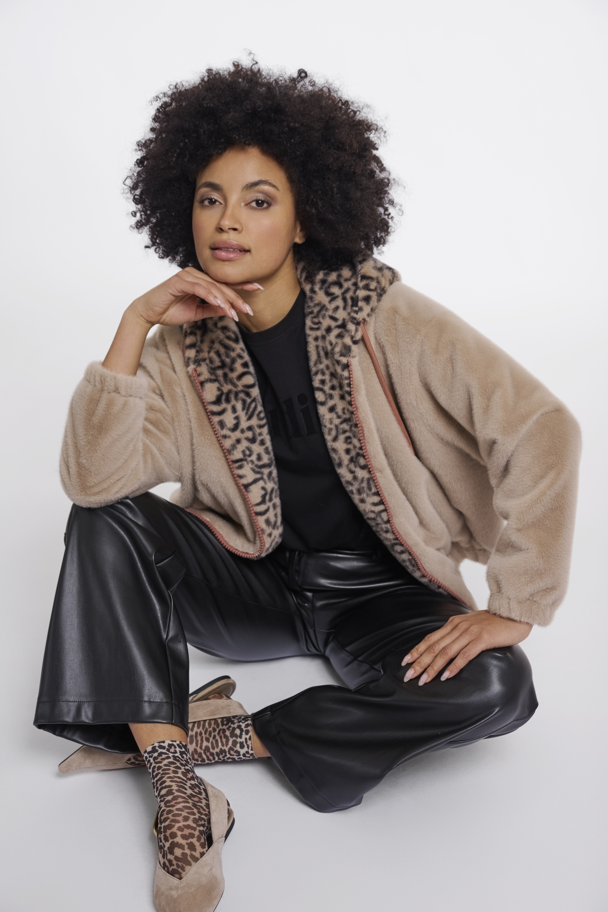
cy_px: 456
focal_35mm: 56
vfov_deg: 35.6
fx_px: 1419
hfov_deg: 24.2
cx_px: 304
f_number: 8
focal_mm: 56
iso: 125
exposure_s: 1/160
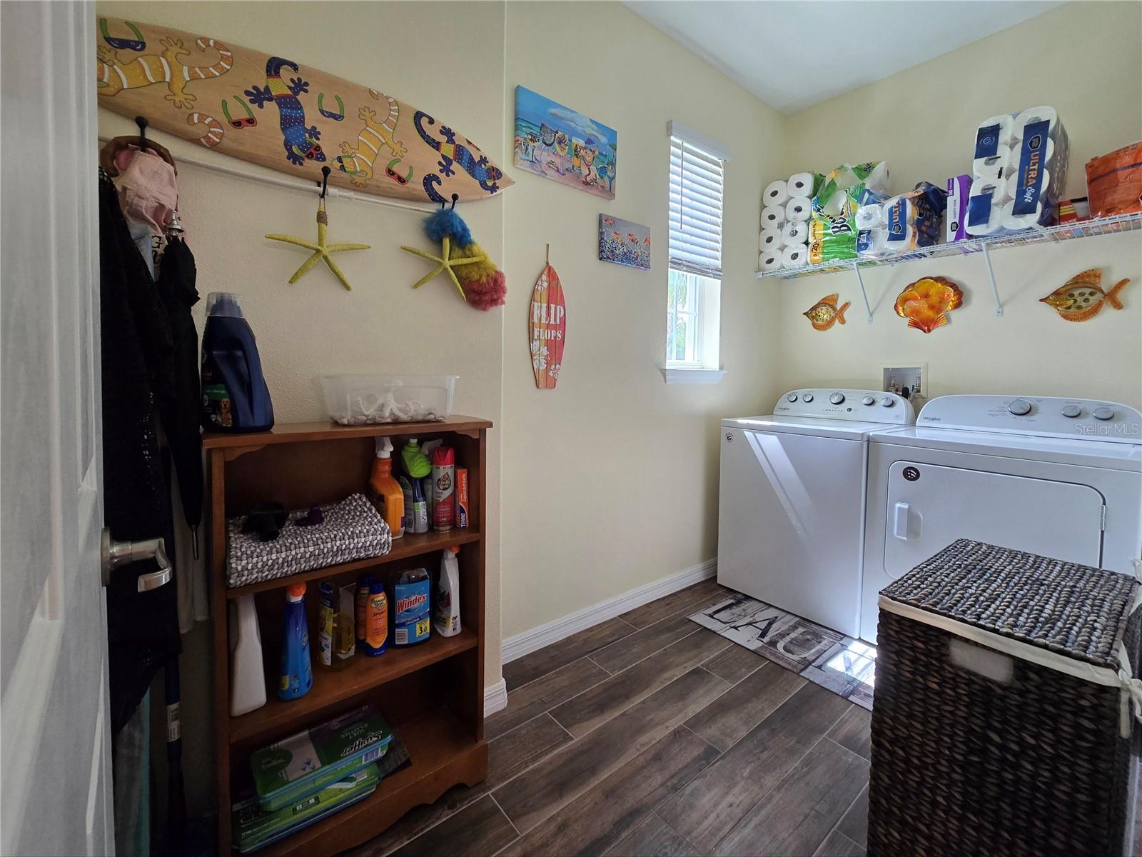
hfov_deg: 106.2
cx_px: 571
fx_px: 429
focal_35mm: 13
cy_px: 428
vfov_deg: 89.9
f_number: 2.2
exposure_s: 1/60.2
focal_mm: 2.2
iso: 160
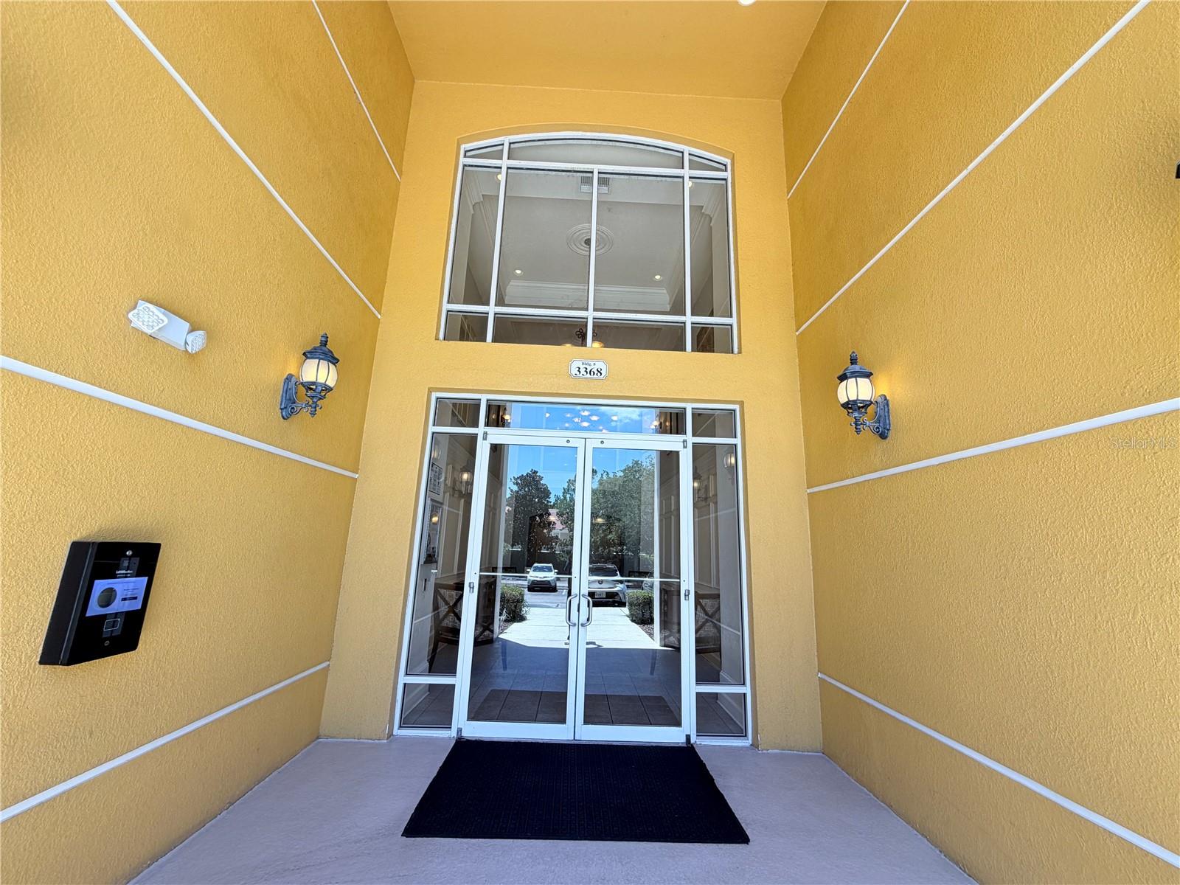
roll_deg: -2.0
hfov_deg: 102.1
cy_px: 442
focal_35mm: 14
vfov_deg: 85.7
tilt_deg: +13.3
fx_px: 477
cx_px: 590
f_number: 2.2
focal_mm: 2.22
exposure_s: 1/120
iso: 32
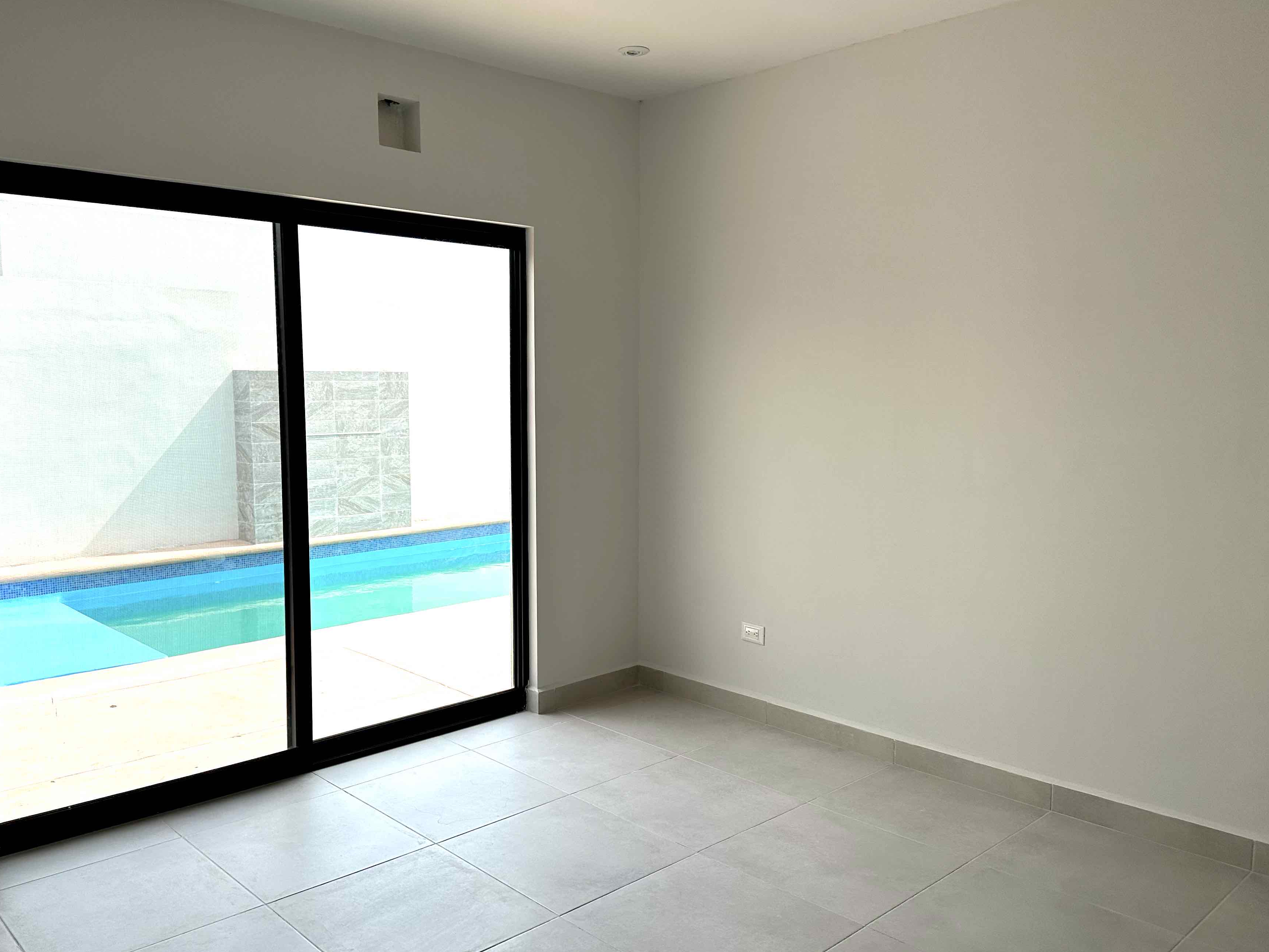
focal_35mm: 28
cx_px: 538
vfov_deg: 49.7
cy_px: 483
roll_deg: +0.2
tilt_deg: -7.8
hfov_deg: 63.1
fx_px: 1026
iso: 80
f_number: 1.78
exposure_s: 1/2469
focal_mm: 6.86
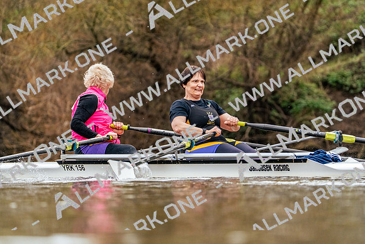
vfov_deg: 3.7
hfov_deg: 5.5
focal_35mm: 376
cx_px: 182
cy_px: 122
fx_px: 3813
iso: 3200
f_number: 6.3
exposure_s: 1/2000
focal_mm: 376
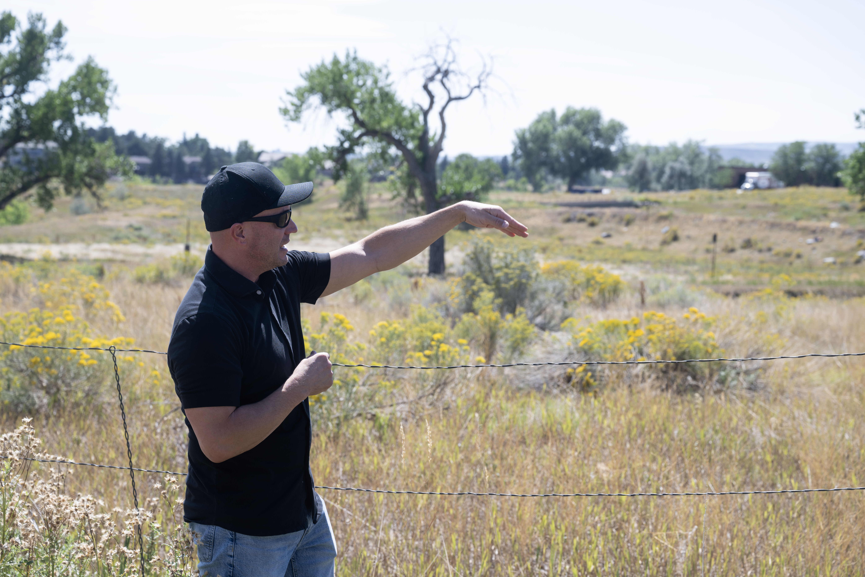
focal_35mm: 61
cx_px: 432
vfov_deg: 22.3
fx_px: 1466
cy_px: 288
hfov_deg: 32.9
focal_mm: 61
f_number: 5.6
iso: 64
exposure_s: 1/250
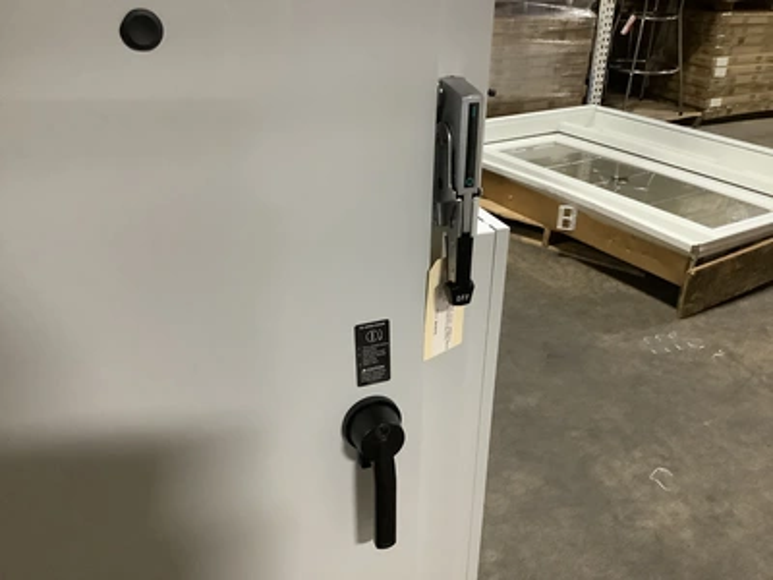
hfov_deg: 58.4
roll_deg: -1.9
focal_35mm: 31
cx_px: 386
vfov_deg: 45.4
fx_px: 692
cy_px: 290
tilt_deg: -26.9
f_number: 2.4
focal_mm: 3.3
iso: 800
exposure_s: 1/30
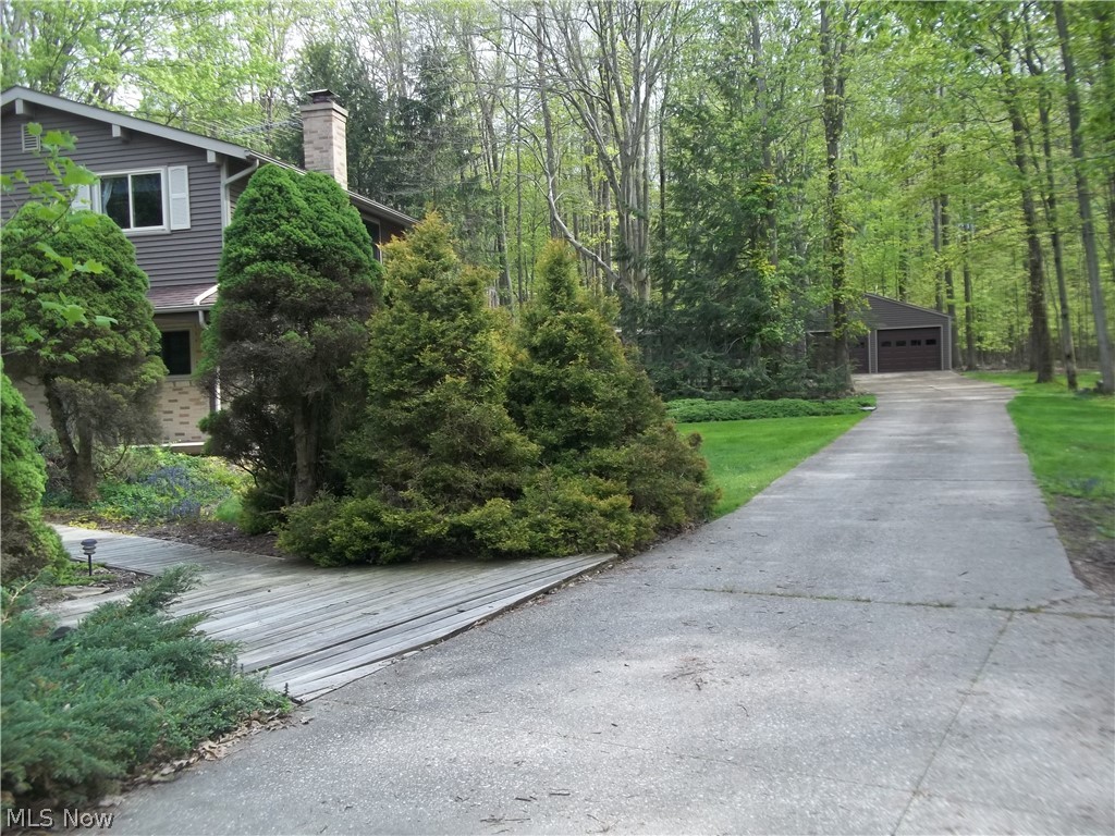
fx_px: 1031
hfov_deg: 56.8
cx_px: 558
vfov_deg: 44.2
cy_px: 418
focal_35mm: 32
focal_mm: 5.7
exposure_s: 1/200
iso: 80
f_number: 2.9
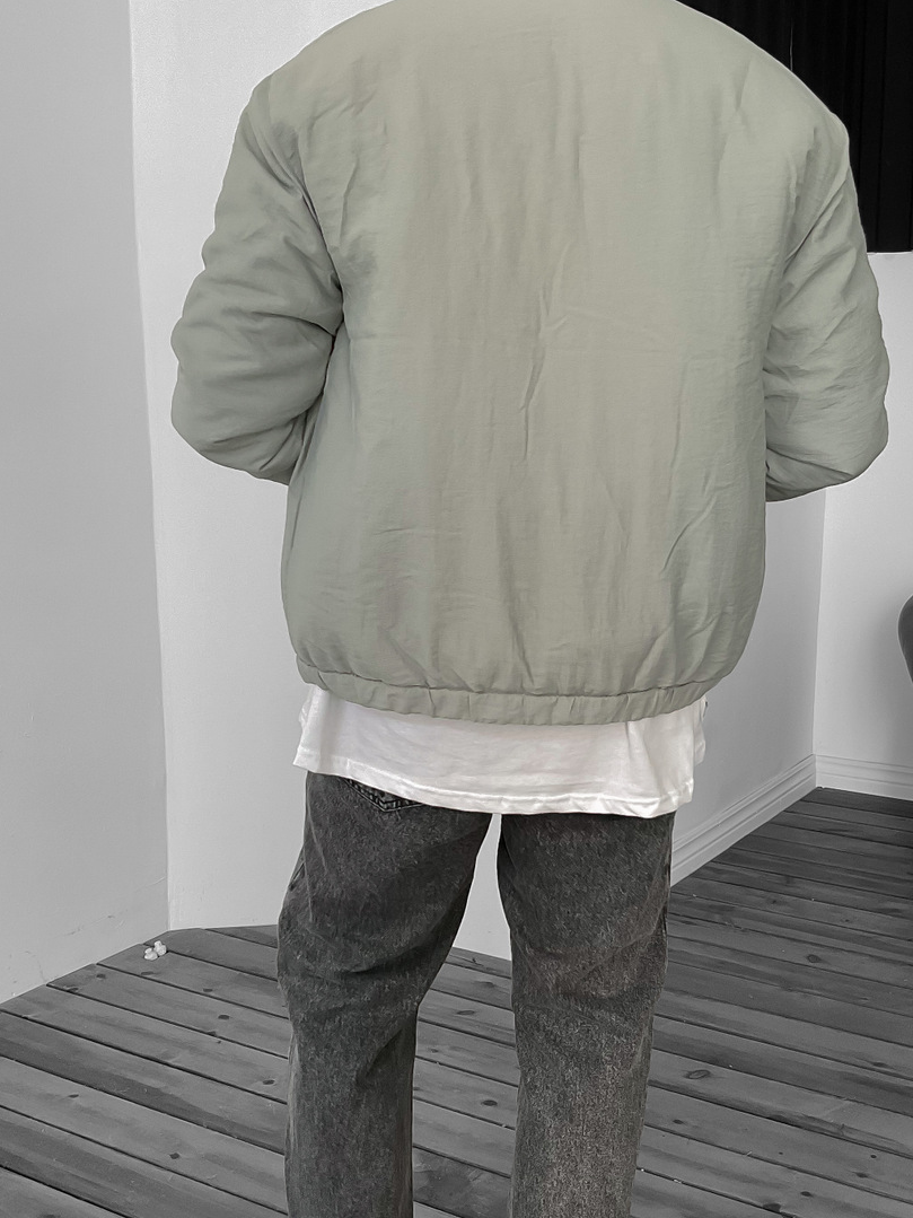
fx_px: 1512
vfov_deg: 43.7
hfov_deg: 33.6
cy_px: 703
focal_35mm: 43
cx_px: 489
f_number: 1.8
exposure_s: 1/120
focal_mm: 3
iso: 64
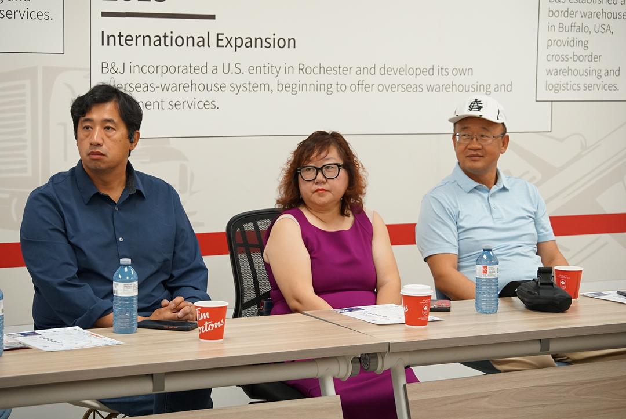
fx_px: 1490
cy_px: 210
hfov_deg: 23.7
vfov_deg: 16.0
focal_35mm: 86
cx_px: 313
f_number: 6.3
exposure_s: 1/160
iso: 2000
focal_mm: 85.6
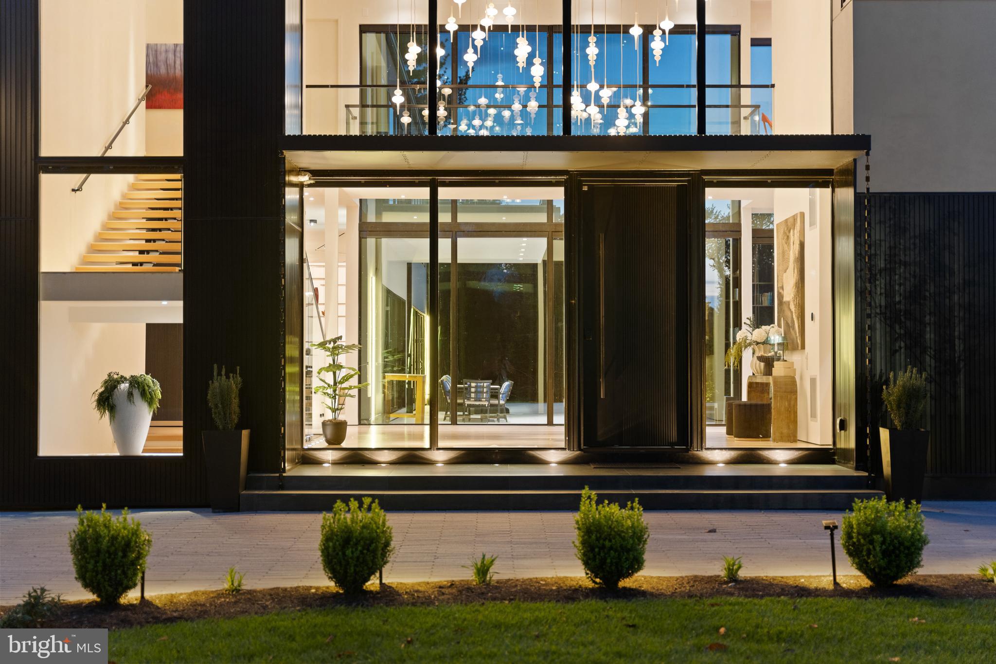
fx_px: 1425
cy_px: 332
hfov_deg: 38.5
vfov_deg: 26.2
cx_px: 498
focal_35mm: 52
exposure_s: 1/3
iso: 800
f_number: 2.8
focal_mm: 51.5
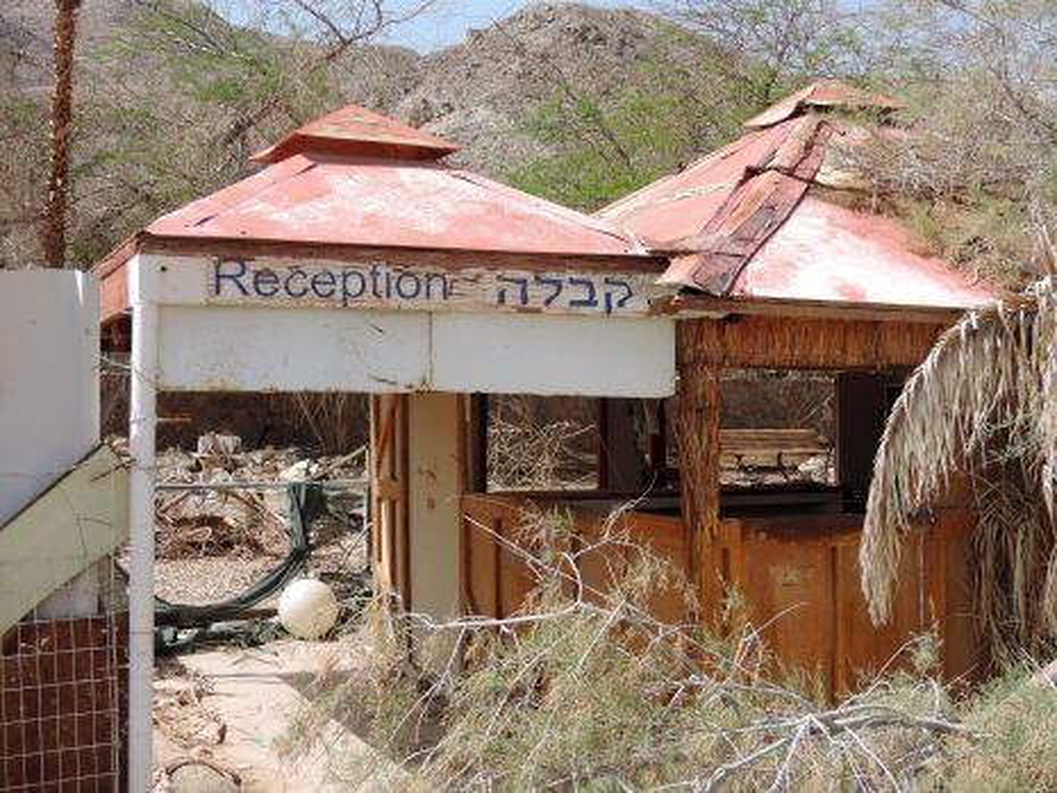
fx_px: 1436
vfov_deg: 30.9
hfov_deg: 40.4
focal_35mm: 47
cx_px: 528
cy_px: 396
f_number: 3.5
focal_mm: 8.3
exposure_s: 1/640
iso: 80
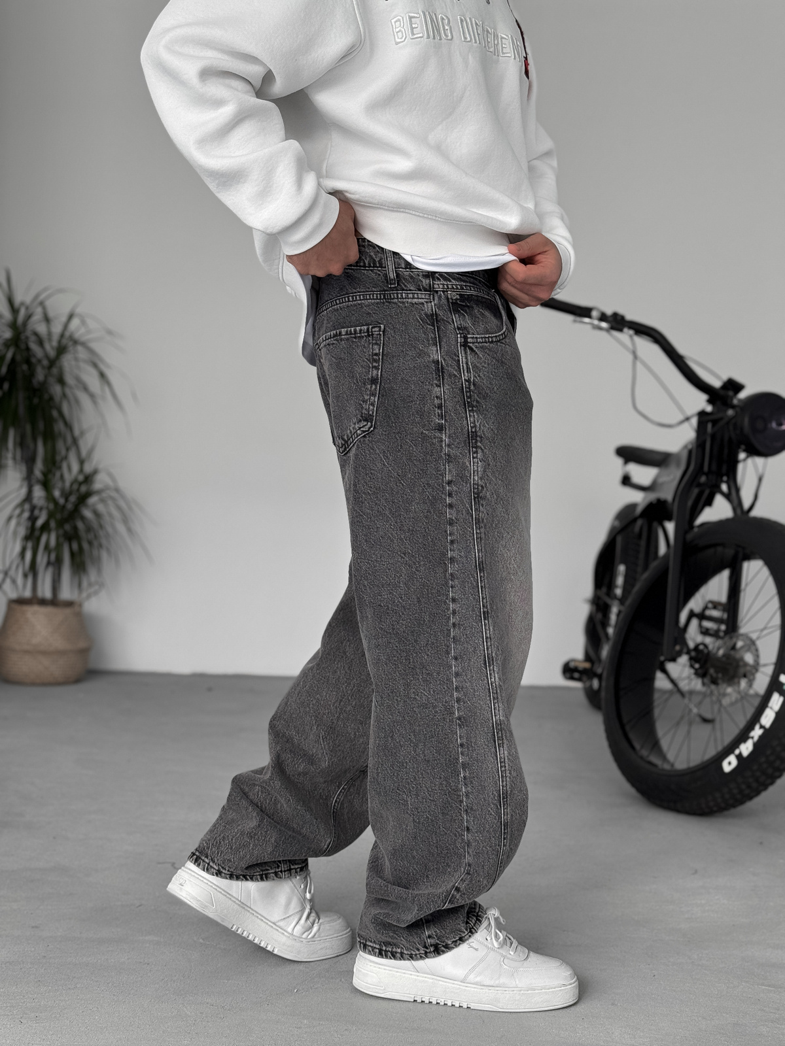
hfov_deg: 30.3
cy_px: 523
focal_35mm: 48
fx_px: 1451
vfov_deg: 39.7
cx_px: 392
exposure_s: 1/60
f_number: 1.8
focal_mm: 6.76
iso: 100
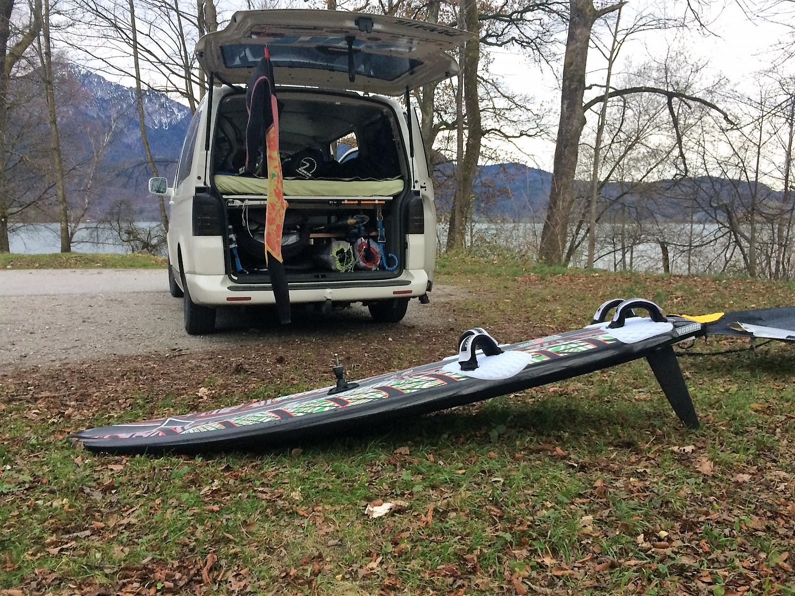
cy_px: 298
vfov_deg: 48.2
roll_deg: +1.9
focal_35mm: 29
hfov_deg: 61.7
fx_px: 666
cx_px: 398
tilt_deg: -5.6
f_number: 2.2
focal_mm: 4.15
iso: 80
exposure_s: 1/33
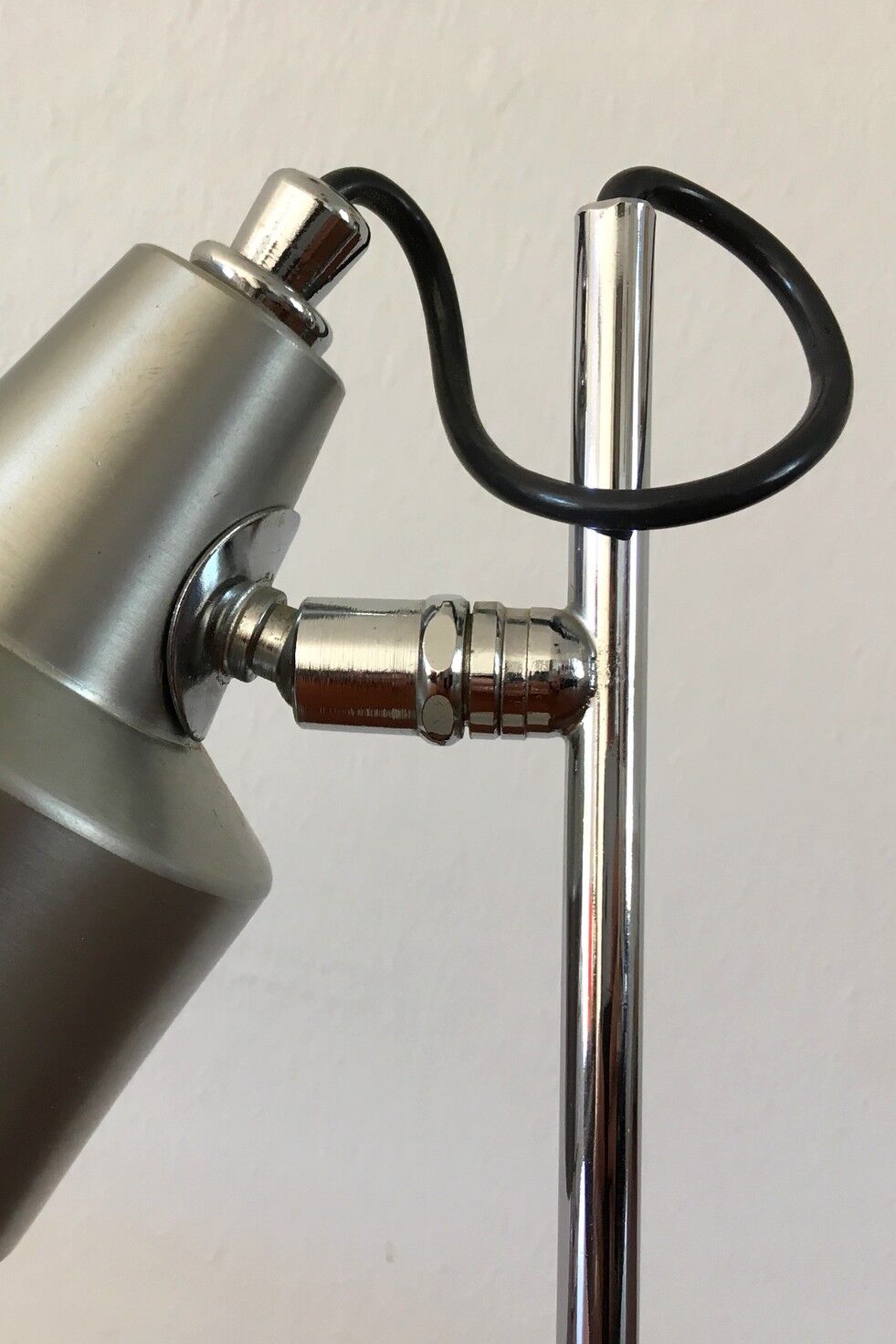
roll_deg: -1.8
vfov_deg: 47.4
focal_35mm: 41
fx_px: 1530
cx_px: 110
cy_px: 679
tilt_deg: +4.5
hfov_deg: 31.3
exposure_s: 1/33
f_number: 2.2
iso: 64
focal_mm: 4.15
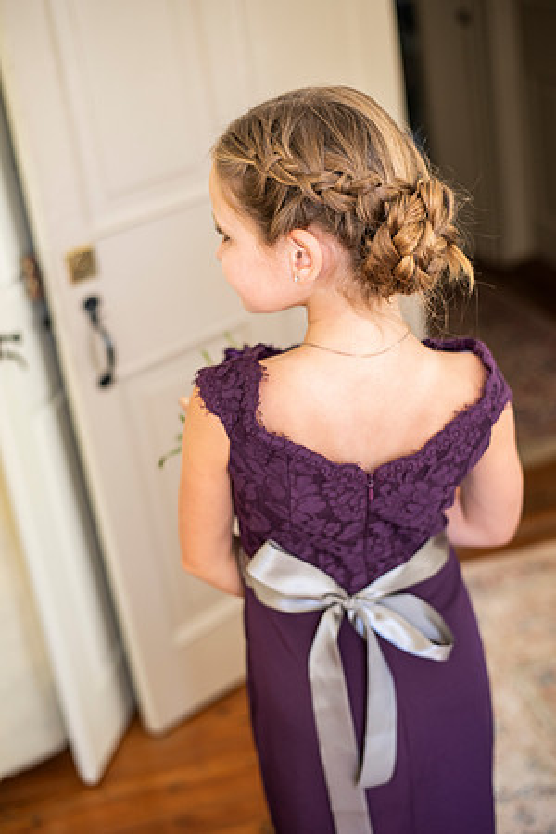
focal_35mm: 50
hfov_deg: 27.0
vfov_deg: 39.6
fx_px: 1158
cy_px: 417
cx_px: 278
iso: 640
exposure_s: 1/125
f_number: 2.5
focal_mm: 50
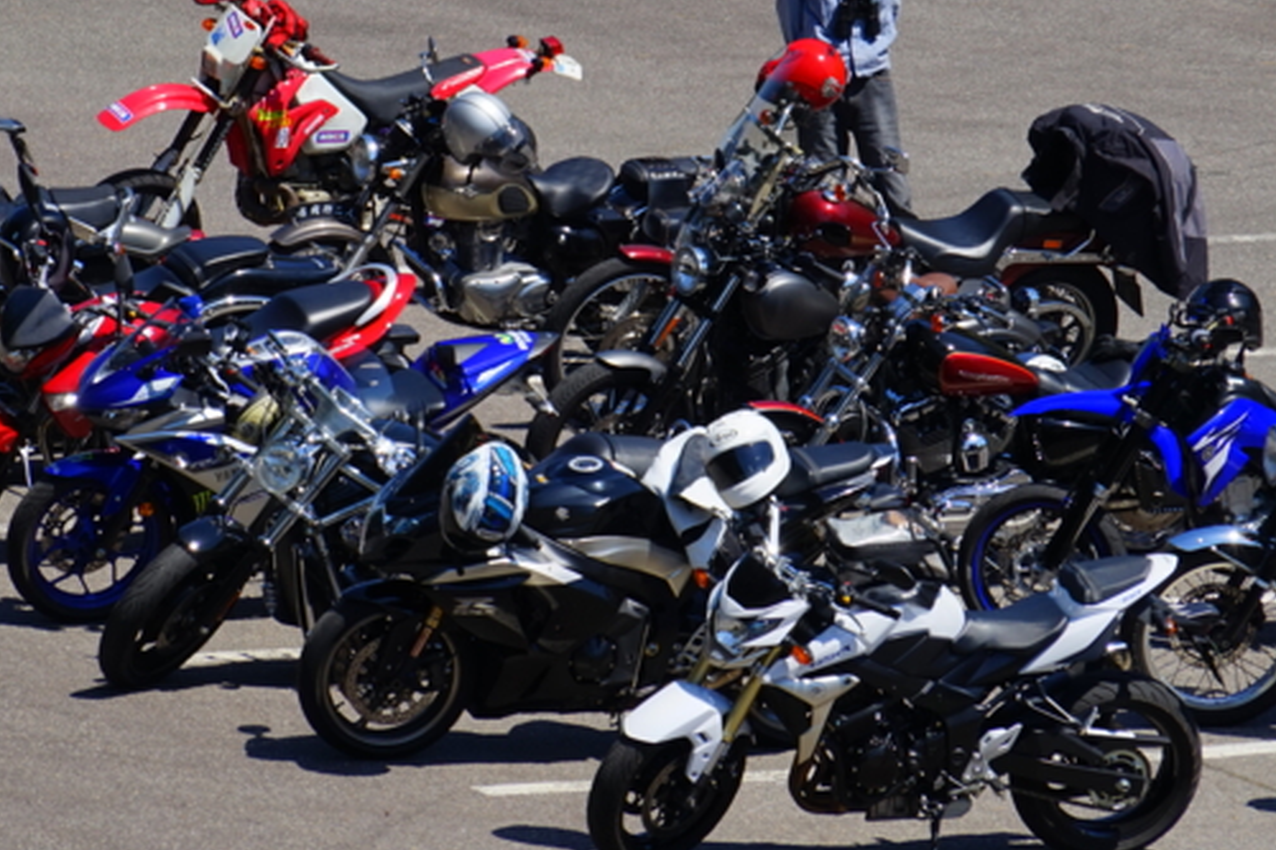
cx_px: 508
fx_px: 15696
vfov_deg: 3.1
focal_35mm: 443
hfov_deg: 4.7
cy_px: 213
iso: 100
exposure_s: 1/400
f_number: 8
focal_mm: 185
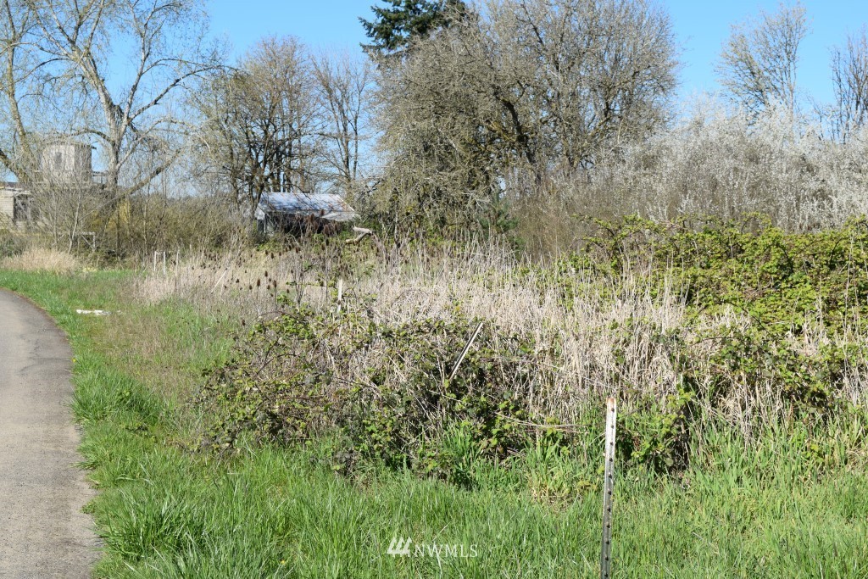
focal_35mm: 52
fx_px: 1266
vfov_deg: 25.8
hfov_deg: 37.8
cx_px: 434
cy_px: 290
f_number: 10
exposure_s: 1/400
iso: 200
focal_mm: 35
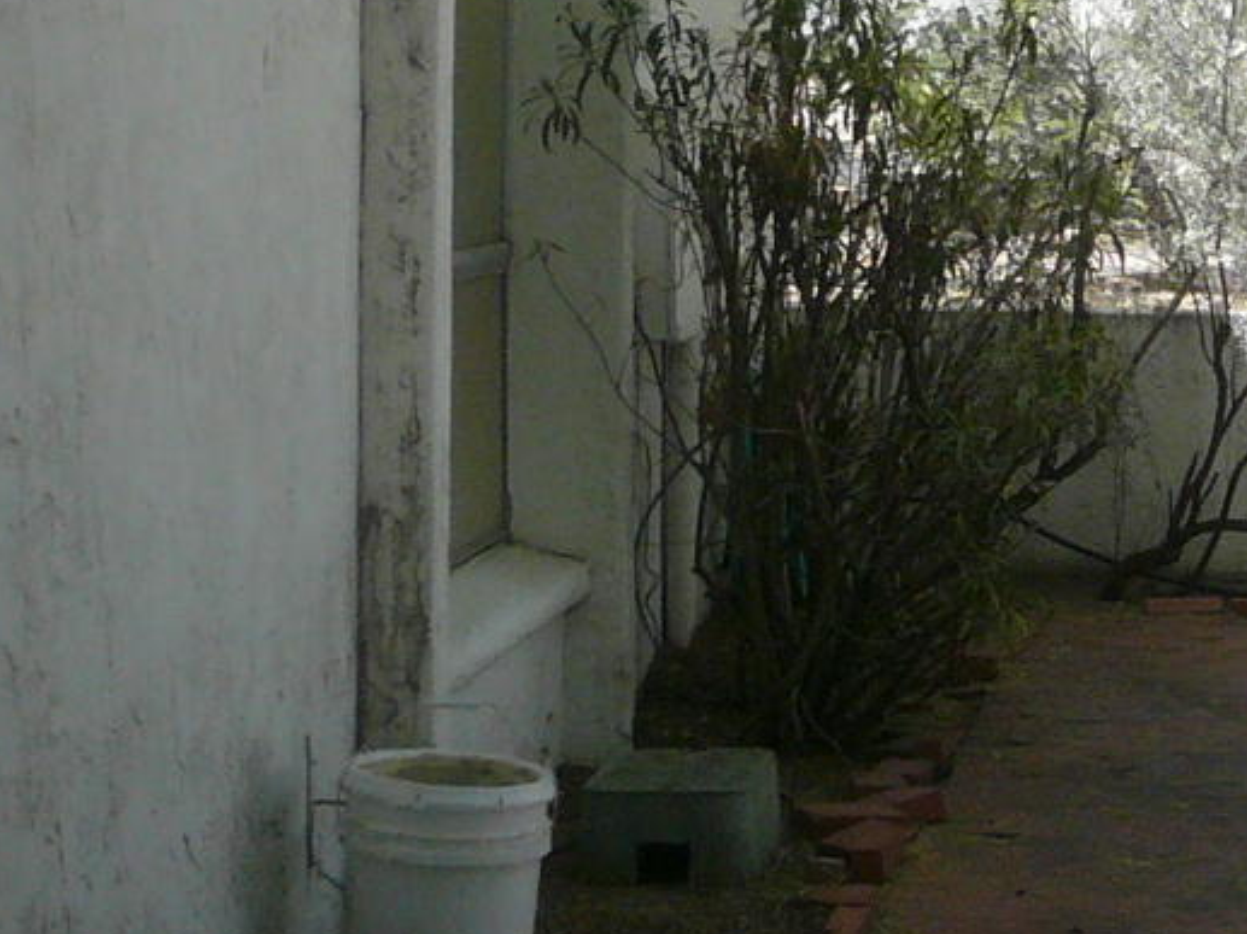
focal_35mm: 111
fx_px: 3996
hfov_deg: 16.7
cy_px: 369
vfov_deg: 13.3
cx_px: 1633
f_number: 2.8
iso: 100
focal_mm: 4.6
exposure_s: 1/500
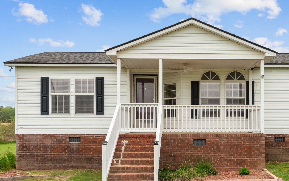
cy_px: 89
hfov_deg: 40.6
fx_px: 386
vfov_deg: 26.3
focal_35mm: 49
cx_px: 191
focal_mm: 35
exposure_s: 1/250
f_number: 7.1
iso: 400
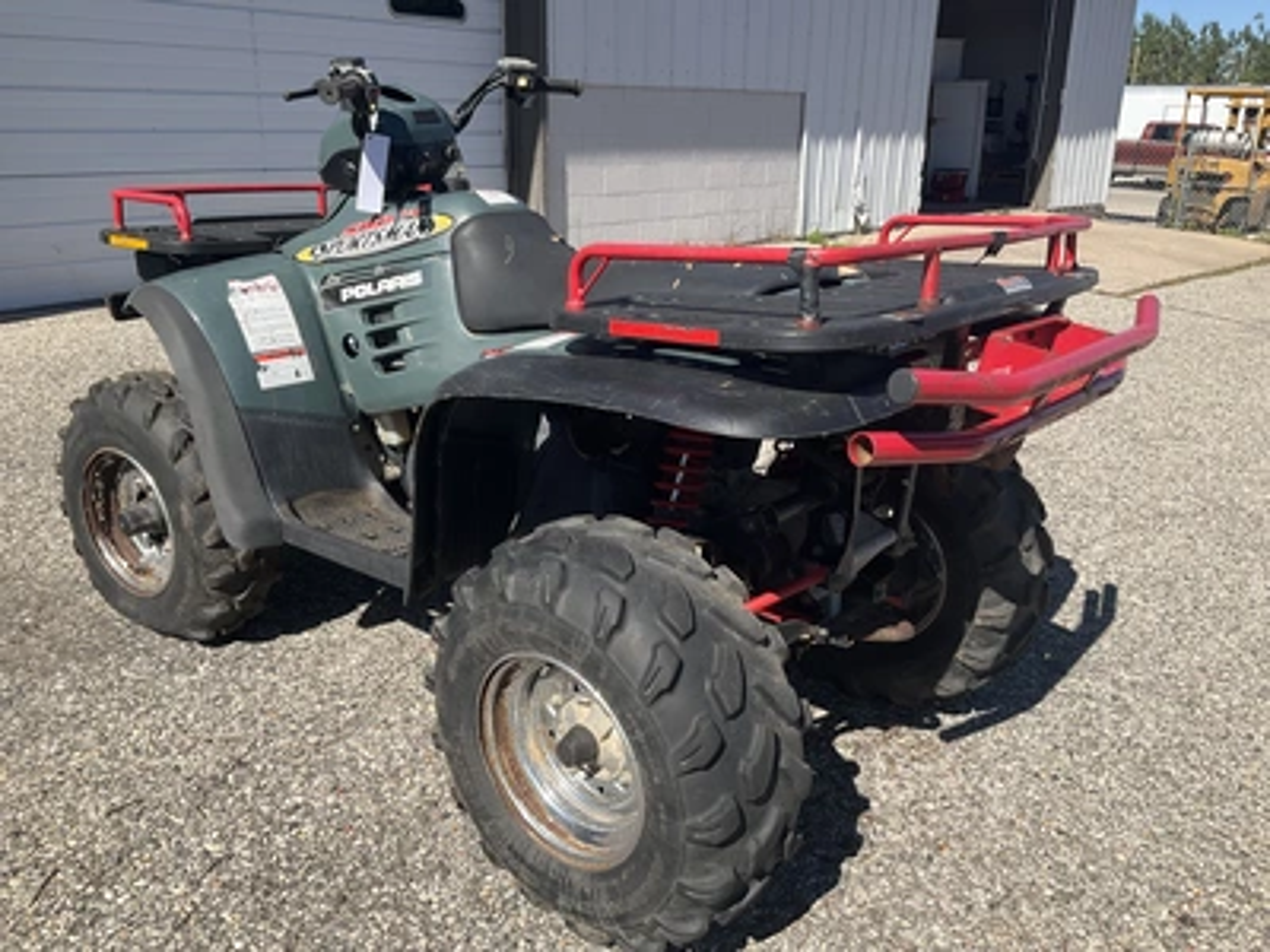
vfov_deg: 48.2
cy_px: 476
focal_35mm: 29
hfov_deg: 61.7
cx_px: 635
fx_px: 1064
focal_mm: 3
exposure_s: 1/1626
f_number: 1.8
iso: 25
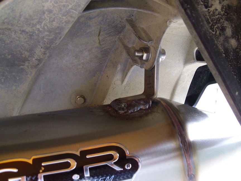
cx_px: 120
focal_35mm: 31
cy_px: 90
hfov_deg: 58.4
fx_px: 216
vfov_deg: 45.4
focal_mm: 5.6
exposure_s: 1/43
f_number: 3.3
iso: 200
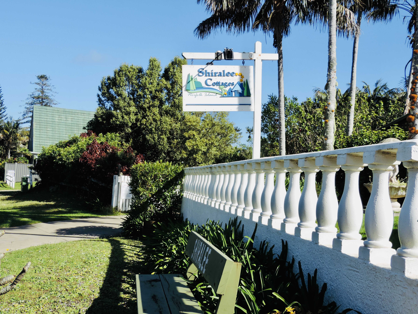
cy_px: 157
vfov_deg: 30.9
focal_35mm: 47
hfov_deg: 40.4
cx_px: 209
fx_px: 568
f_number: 3.5
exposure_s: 1/800
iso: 80
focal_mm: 8.3
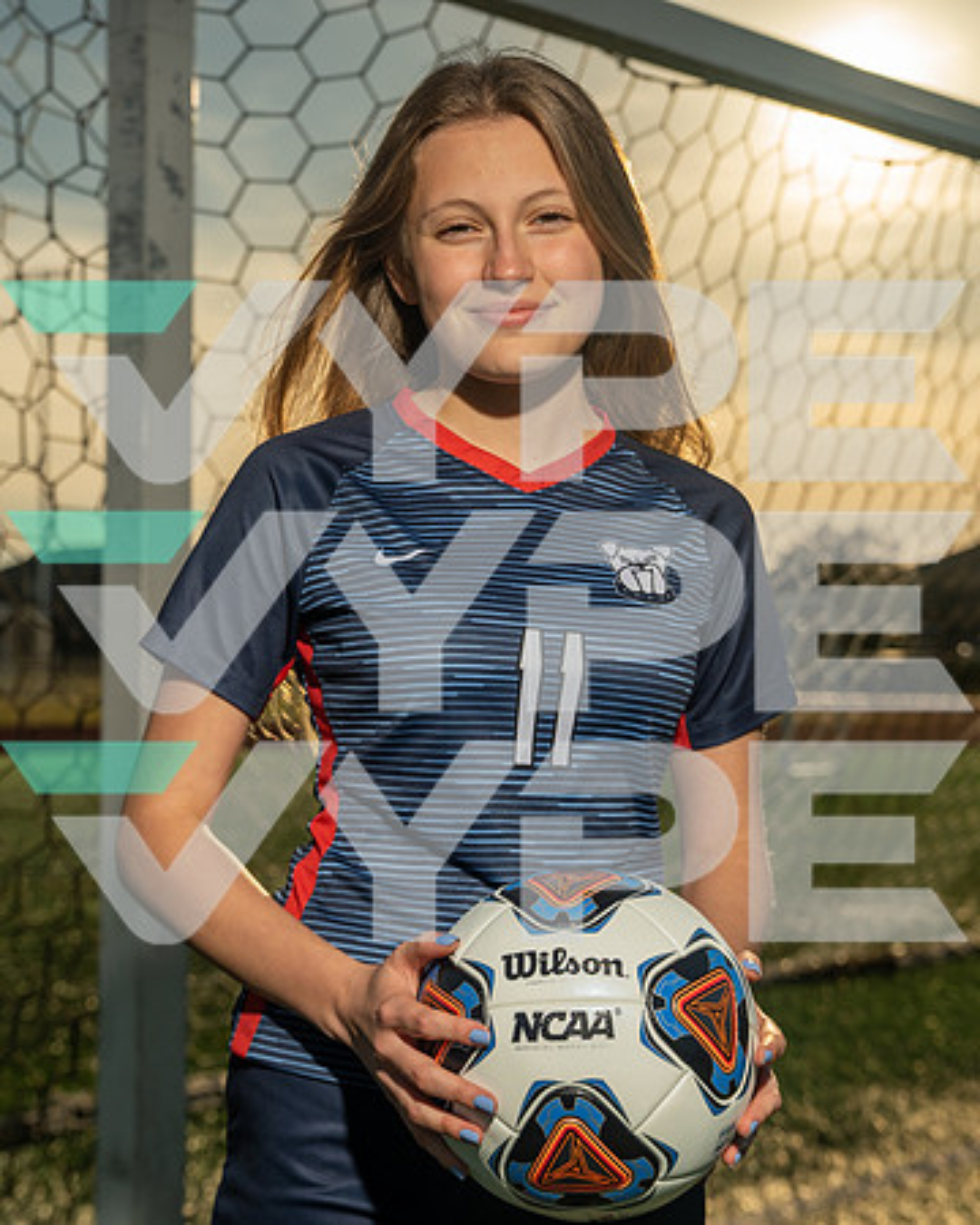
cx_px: 396
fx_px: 2246
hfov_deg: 24.6
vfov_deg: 30.5
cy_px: 612
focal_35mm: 62
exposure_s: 1/250
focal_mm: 44
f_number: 4.5
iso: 200
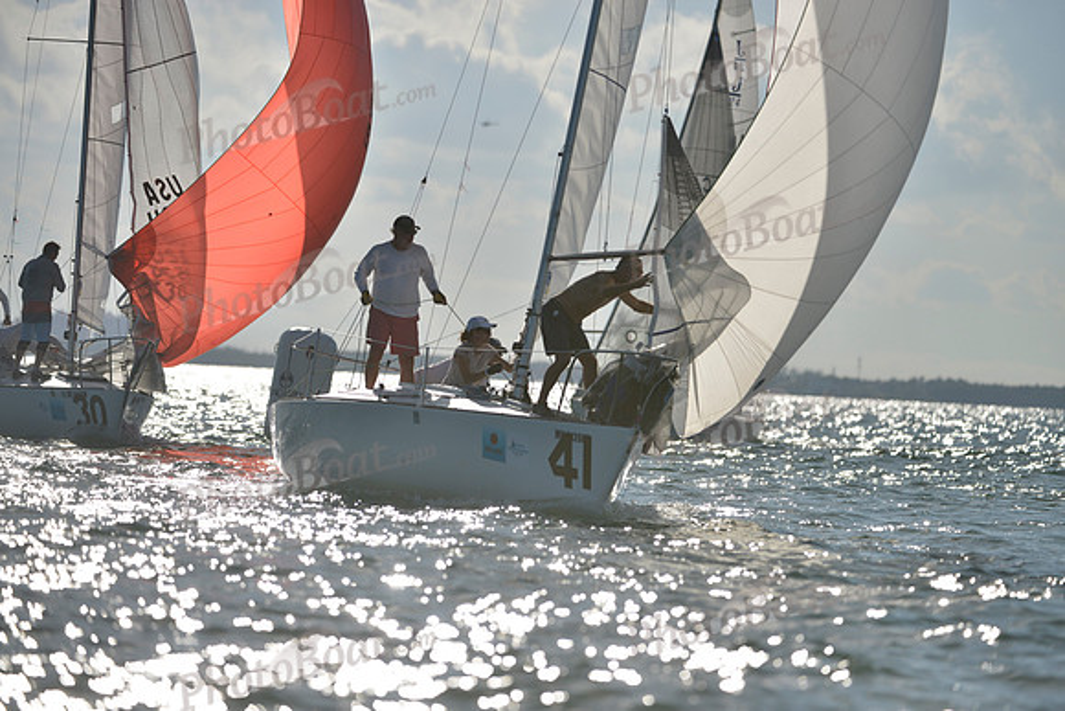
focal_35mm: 270
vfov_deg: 5.1
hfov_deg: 7.6
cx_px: 532
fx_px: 7989
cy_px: 356
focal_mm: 270
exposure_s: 1/6400
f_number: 4
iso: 200
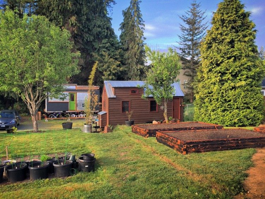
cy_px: 100
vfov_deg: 48.3
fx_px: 222
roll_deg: +0.1
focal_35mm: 29
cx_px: 132
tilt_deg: -1.7
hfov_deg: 61.6
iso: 32
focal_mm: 4.15
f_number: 2.2
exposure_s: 1/363
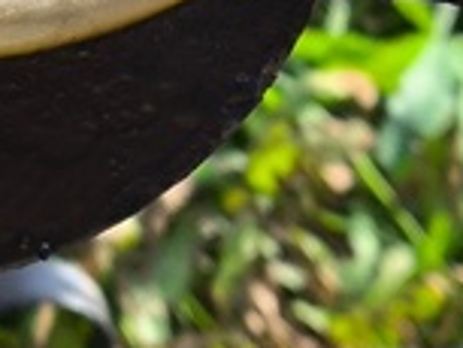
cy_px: -230
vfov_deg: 5.6
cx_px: -135
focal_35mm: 261
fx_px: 3494
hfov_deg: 7.5
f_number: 1.7
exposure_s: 1/579
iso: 50
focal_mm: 4.71
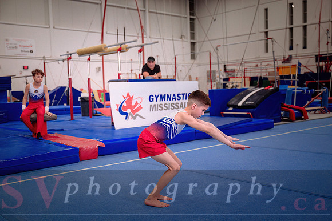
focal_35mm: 40
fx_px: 373
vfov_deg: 33.0
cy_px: 118
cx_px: 182
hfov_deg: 47.9
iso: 1600
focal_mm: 36
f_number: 2.8
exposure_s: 1/1000
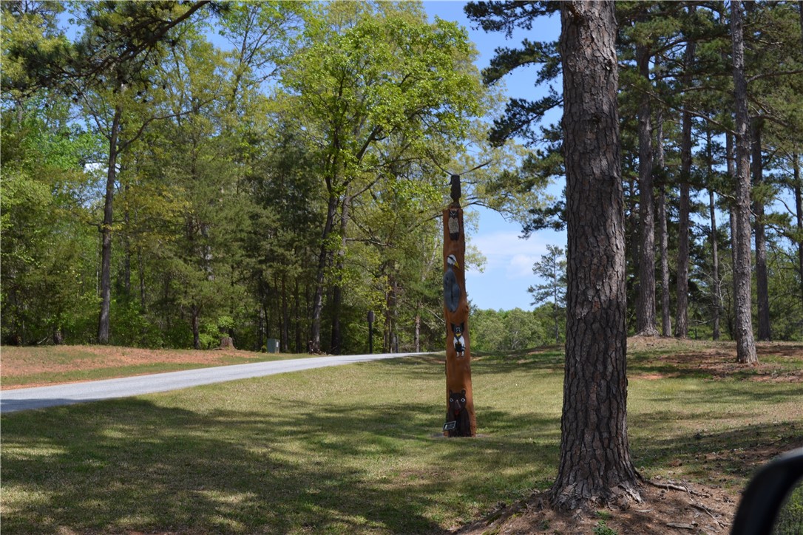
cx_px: 402
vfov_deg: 26.5
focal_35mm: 51
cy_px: 268
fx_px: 1137
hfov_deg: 38.9
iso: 100
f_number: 7.1
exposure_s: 1/200
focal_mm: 34
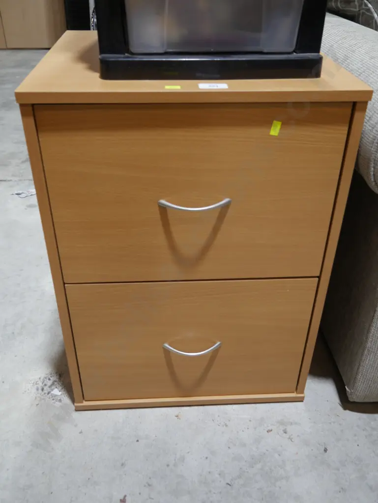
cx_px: 189
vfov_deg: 56.8
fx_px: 466
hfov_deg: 44.2
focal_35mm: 32
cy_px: 252
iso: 250
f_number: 3.6
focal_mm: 16
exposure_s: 1/60
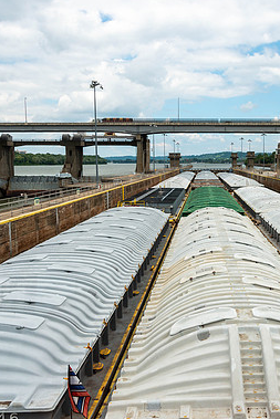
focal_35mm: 43
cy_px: 210
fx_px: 501
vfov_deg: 45.4
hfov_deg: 30.5
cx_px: 221
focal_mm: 28
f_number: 10
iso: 100
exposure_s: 1/250
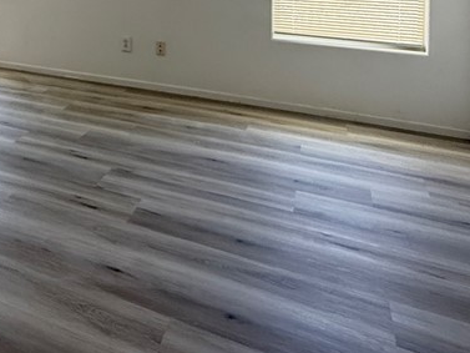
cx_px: 41
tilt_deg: -2.0
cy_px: -49
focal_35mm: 38
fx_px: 516
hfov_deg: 44.3
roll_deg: +0.6
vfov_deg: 32.5
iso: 160
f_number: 2.2
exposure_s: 1/99
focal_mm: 2.22
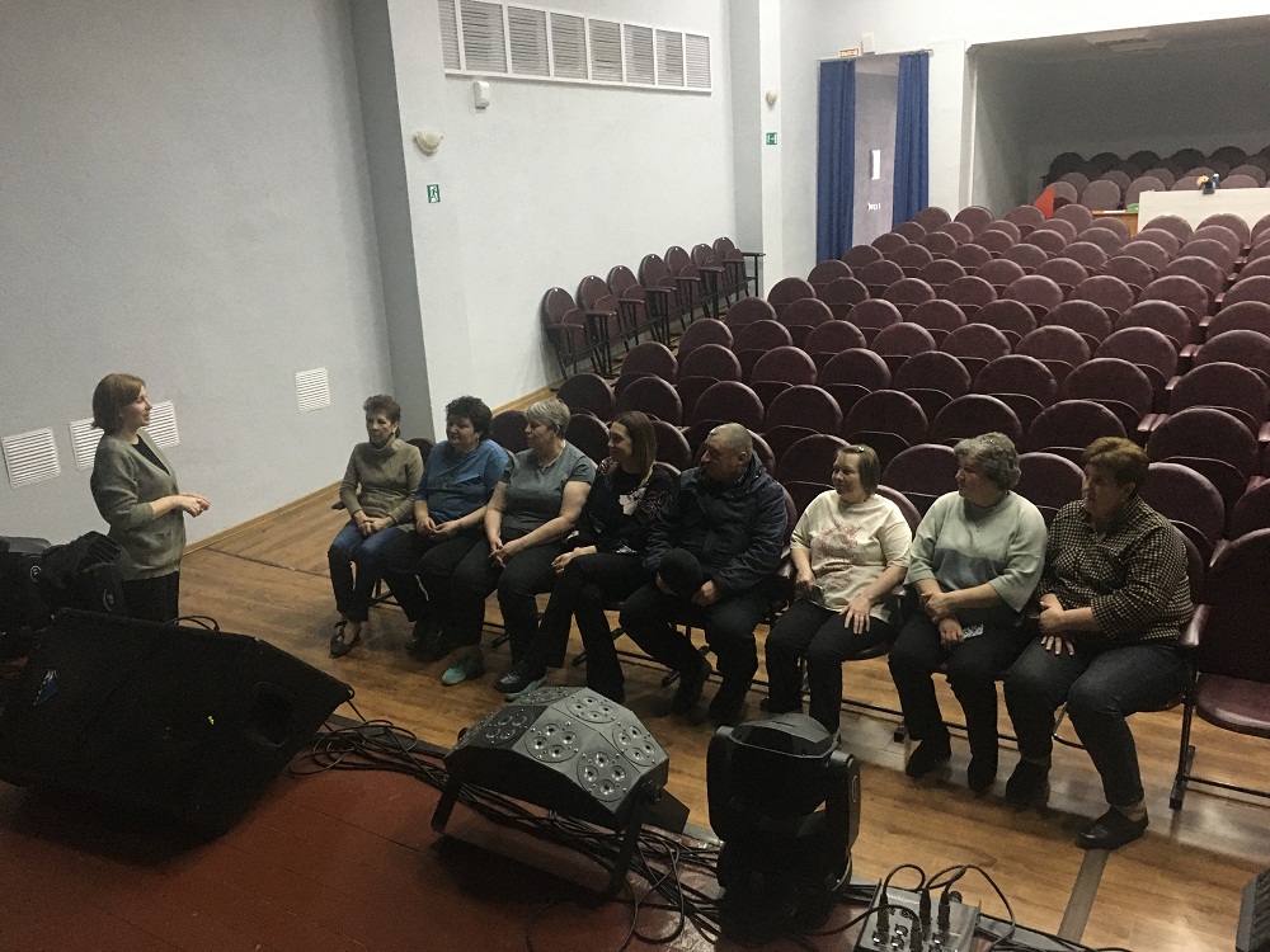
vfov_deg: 48.2
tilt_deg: -14.9
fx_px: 1064
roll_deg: +2.3
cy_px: 476
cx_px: 635
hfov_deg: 61.7
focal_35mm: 29
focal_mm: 4.15
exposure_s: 1/17
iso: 200
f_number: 2.2
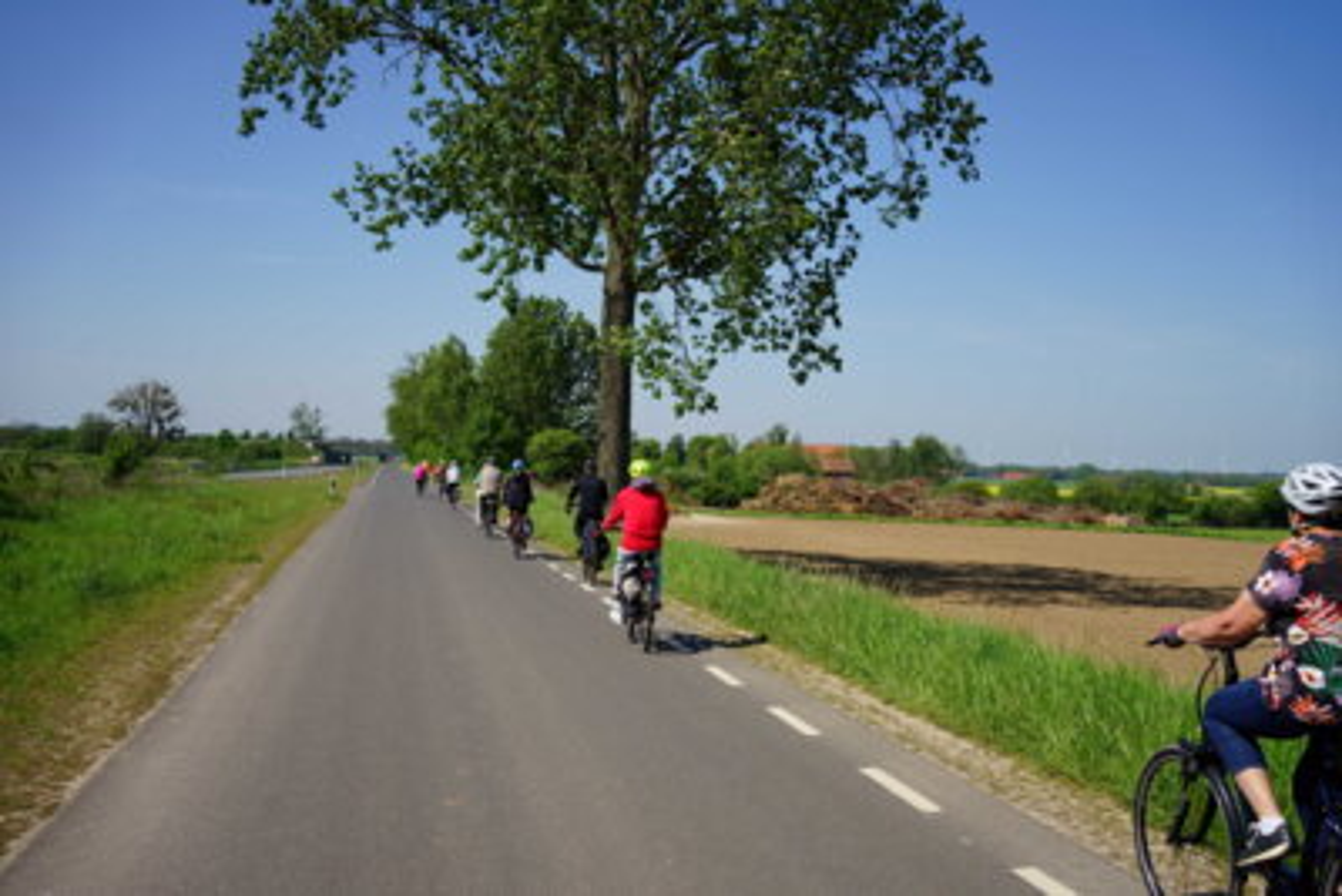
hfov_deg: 54.4
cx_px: 671
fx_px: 1305
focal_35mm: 35
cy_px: 448
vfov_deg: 37.9
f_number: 6.3
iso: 100
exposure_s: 1/500
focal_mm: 35
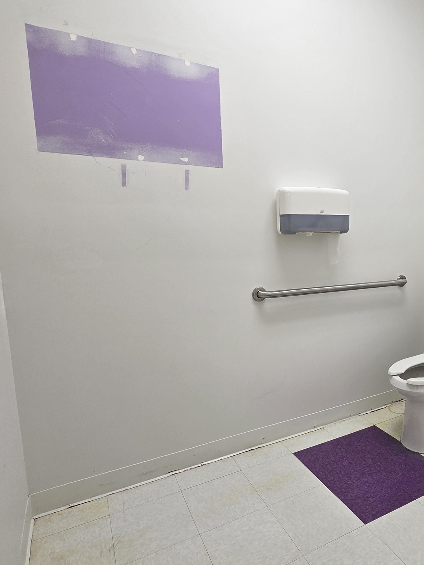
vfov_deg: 79.0
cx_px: 295
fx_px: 343
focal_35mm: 21
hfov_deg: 61.3
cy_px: 284
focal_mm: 2.2
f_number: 2.2
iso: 50
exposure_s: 1/150
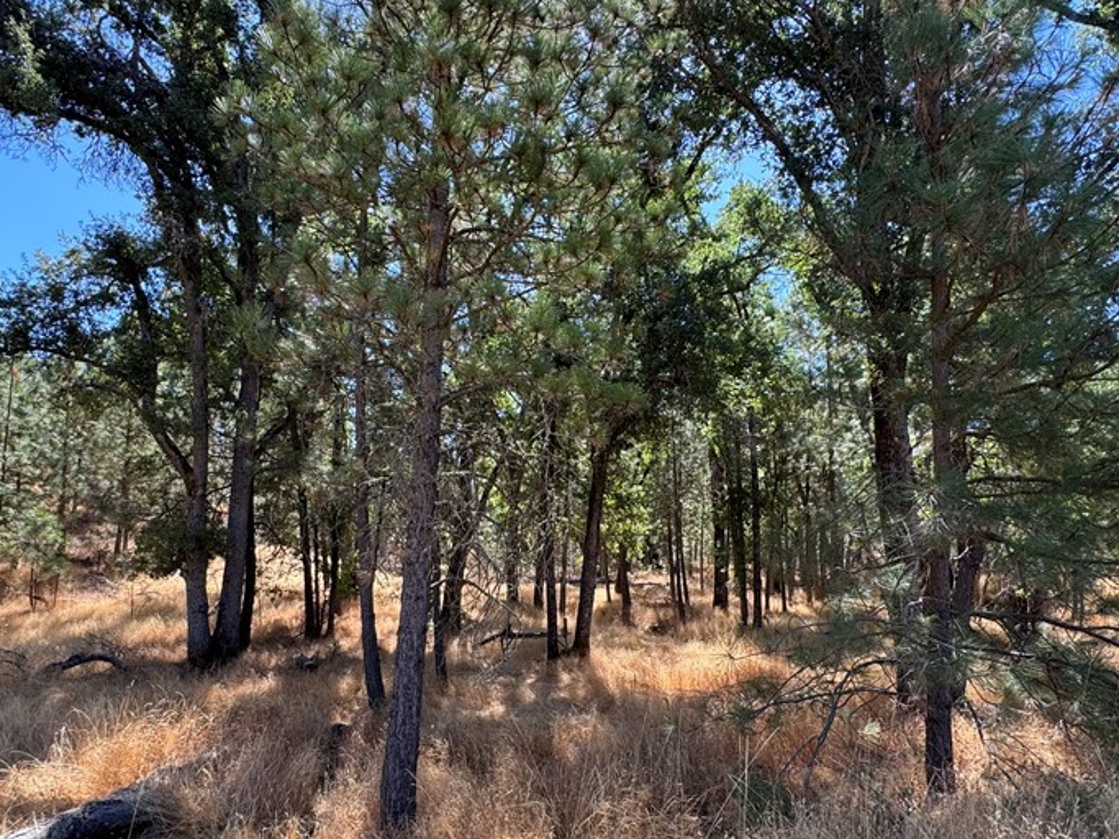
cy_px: 500
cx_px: 523
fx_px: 679
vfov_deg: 62.9
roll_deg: -1.1
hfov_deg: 78.9
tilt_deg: +4.5
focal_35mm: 21
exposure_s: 1/184
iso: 40
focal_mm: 2.22
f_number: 2.2
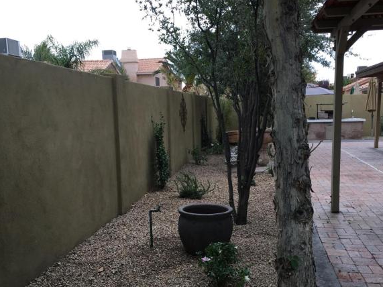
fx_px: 431
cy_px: 180
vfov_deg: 36.6
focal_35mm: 39
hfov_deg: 47.9
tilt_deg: -7.5
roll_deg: +0.4
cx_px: 191
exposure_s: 1/120
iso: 40
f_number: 2.2
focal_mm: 4.15
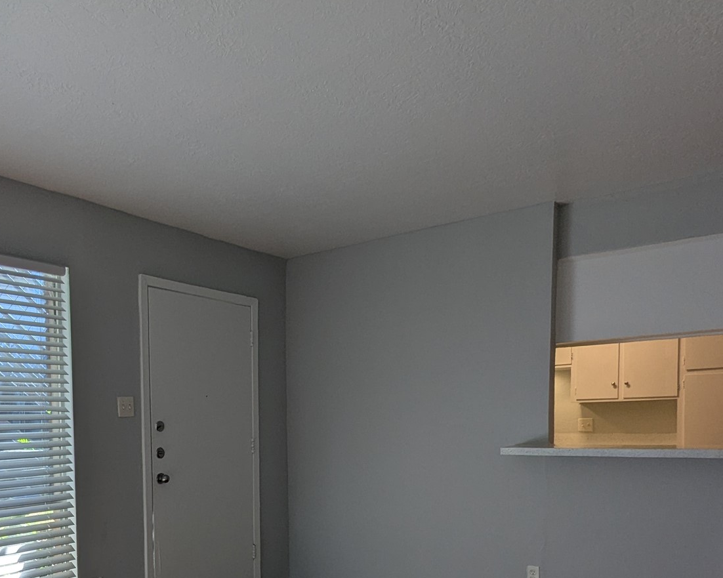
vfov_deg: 47.5
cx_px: 240
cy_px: 455
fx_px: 620
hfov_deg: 59.1
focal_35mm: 29
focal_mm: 2.35
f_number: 2.2
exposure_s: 1/168
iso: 57
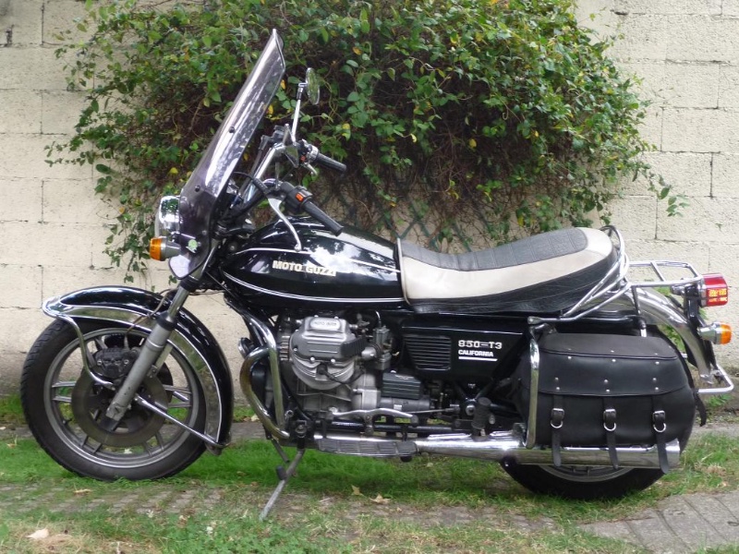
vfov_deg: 25.2
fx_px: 1238
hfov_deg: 33.2
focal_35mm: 58
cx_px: 370
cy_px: 277
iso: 250
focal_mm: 9.8
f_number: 4.4
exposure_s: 1/30
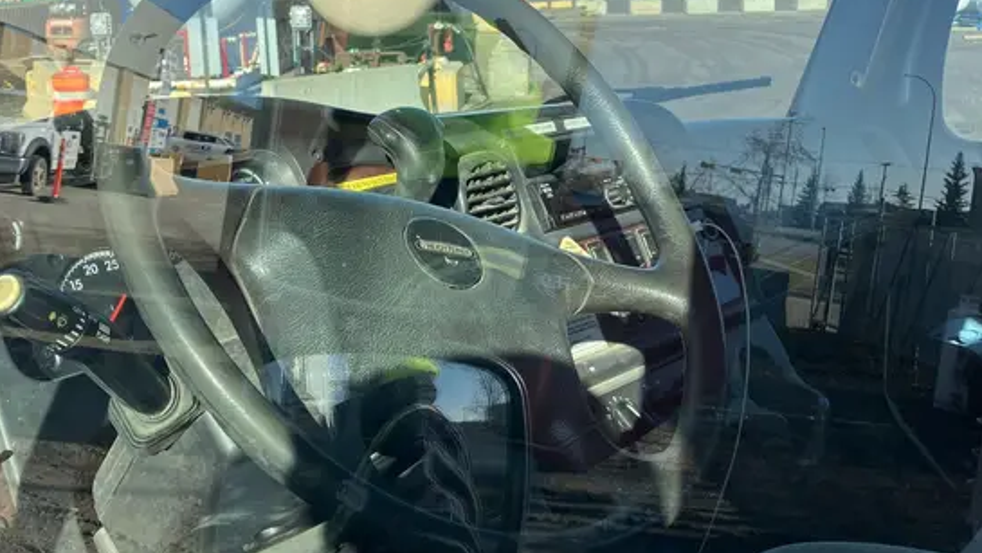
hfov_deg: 49.4
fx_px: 1068
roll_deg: +2.5
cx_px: 492
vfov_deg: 28.9
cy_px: 208
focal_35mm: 41
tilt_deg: -10.5
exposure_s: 1/934
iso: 32
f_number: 1.8
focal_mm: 3.99
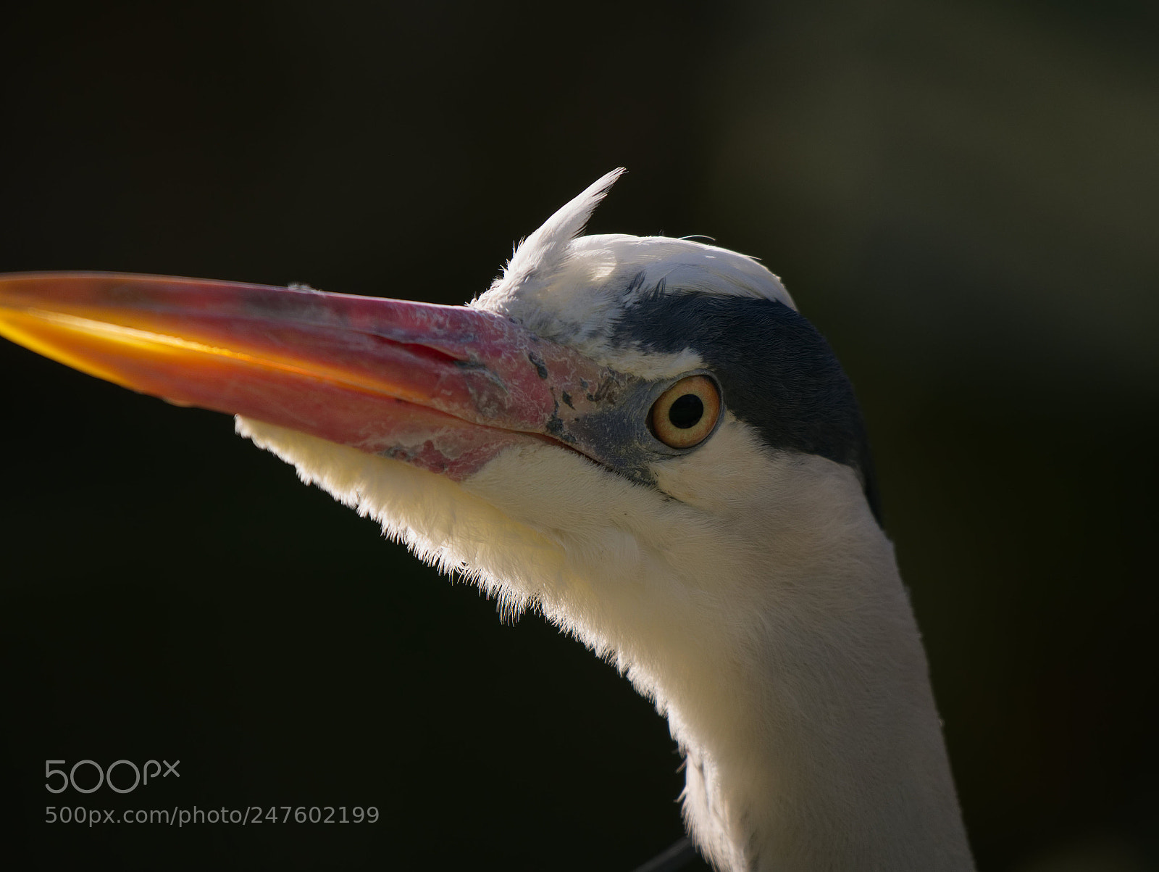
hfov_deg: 2.5
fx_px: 26809
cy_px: 436
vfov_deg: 1.9
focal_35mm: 800
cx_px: 580
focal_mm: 400
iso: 400
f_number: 6.3
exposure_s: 1/800
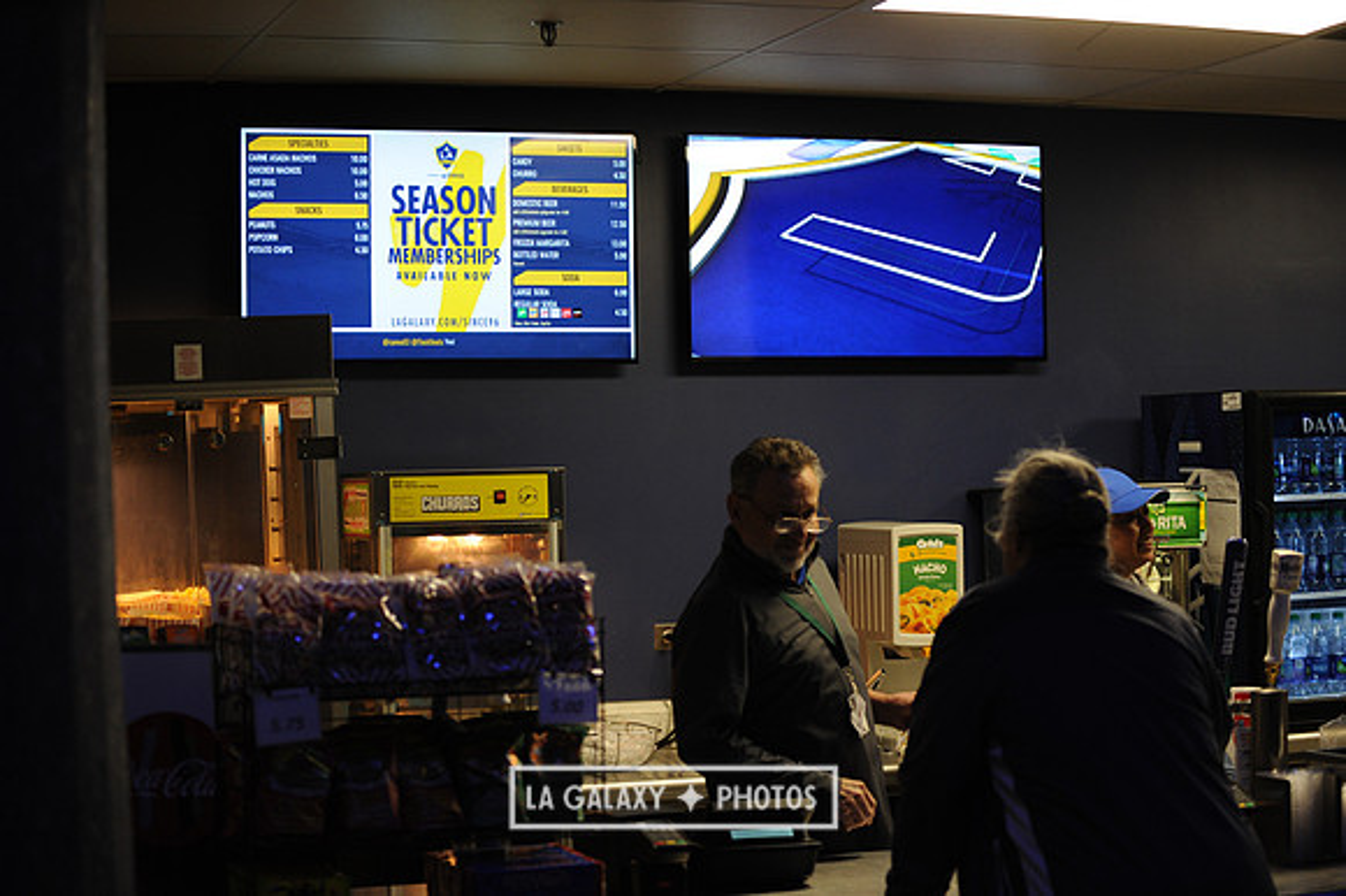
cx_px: 673
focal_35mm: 70
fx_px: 2616
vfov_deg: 19.4
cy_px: 448
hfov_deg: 28.9
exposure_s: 1/250
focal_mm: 70
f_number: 2.8
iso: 1250
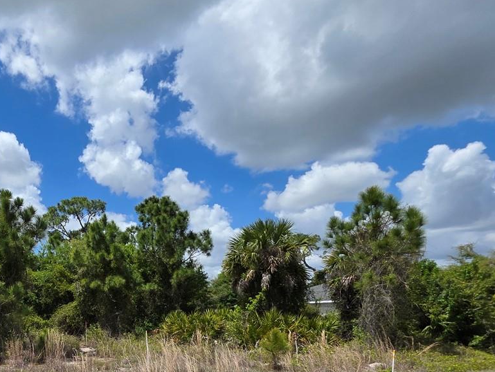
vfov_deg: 47.3
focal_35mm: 27
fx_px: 386
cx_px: 64
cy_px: 320
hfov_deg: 57.5
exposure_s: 1/4125
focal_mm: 2.2
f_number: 1.9
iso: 40
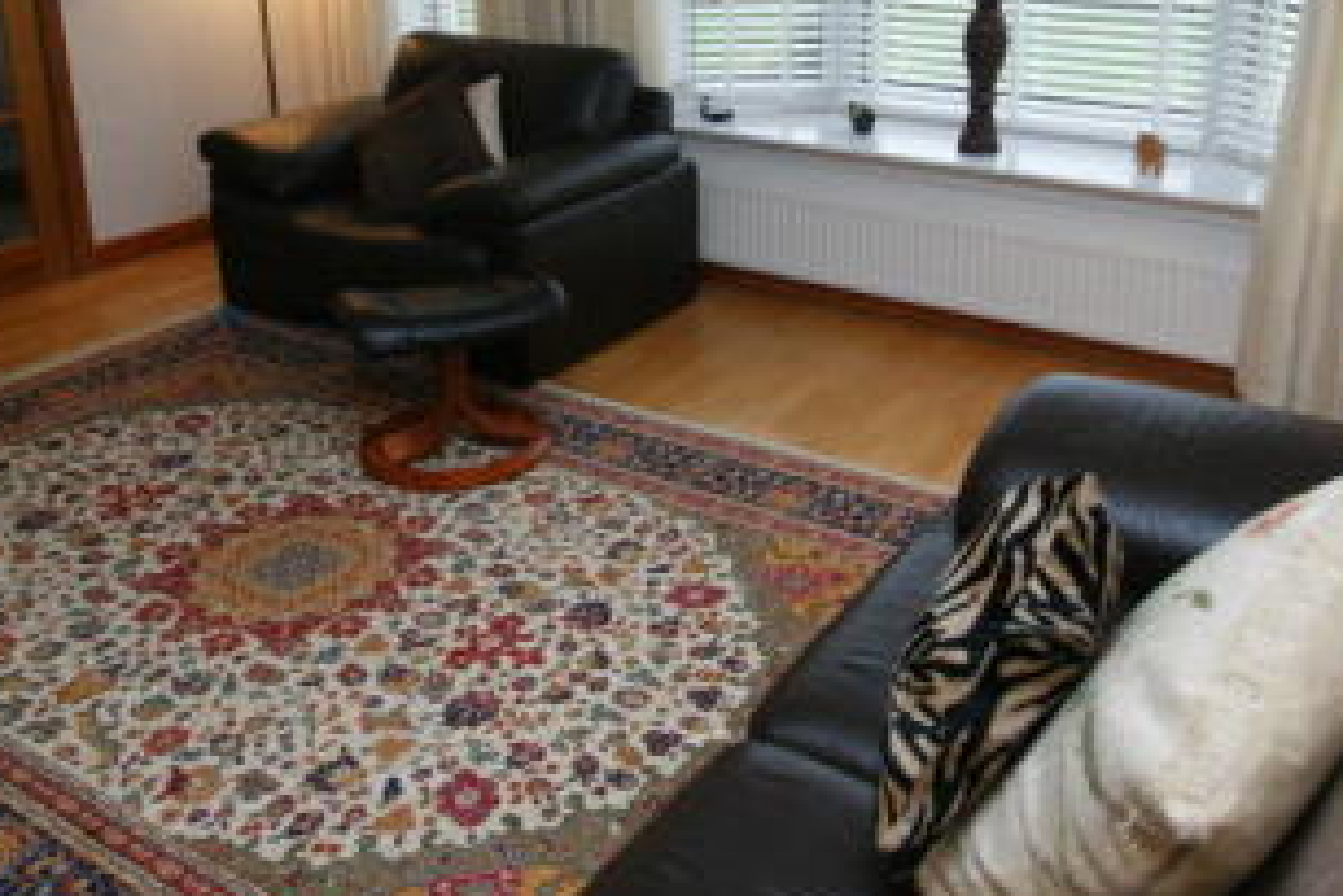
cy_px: 199
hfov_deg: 58.6
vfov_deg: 39.8
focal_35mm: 32
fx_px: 1194
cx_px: 737
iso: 400
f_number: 5.6
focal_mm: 10
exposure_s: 1/80
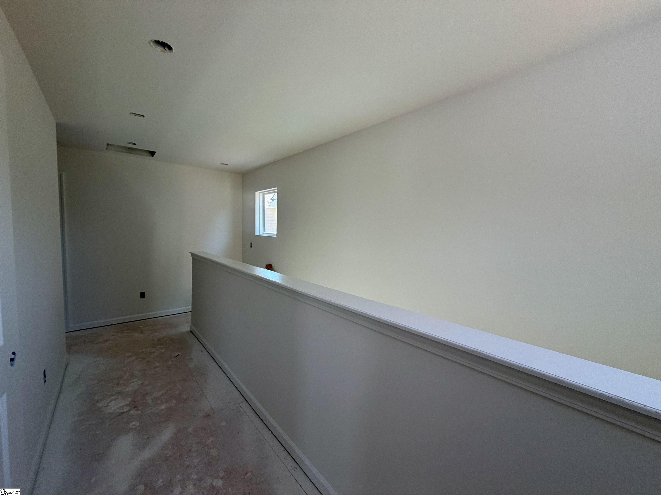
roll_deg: -1.6
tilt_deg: -4.0
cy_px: 248
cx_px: 330
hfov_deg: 102.1
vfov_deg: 85.7
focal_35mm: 14
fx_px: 267
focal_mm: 2.22
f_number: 2.2
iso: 125
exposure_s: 1/121
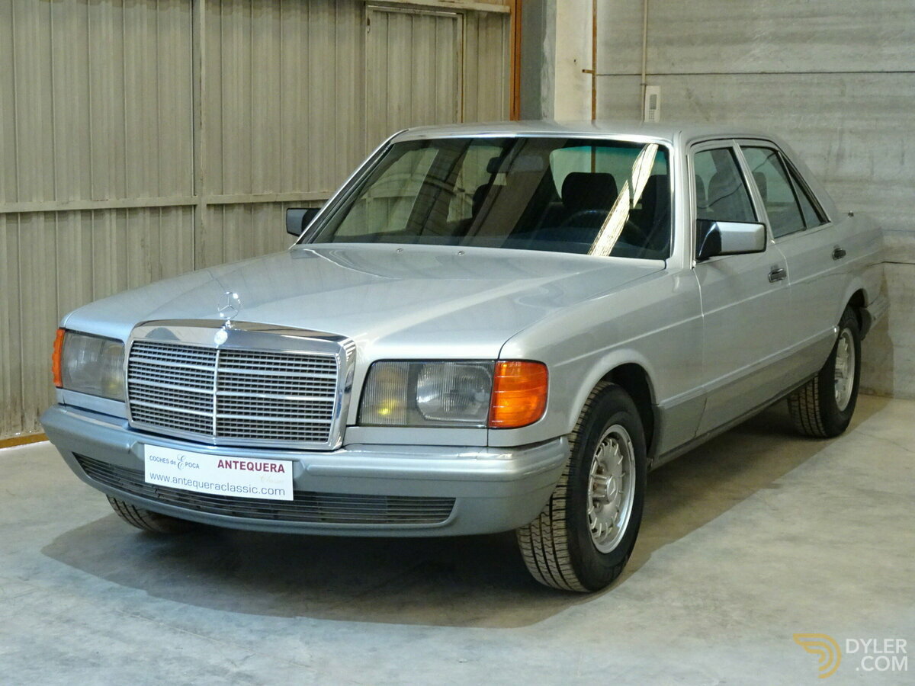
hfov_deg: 32.2
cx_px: 458
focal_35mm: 60
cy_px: 343
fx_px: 1586
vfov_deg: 24.4
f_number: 4.5
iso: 800
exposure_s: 1/20
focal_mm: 10.23
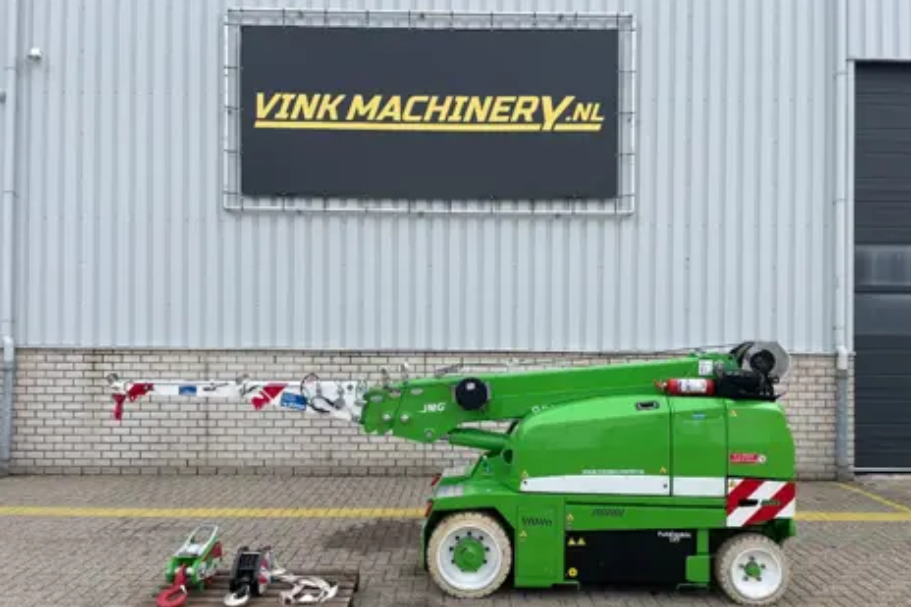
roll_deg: -0.9
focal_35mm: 28
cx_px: 463
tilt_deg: +0.6
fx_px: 708
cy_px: 340
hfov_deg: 65.5
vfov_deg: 46.3
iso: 32
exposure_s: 1/1233
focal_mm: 4.2
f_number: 1.6
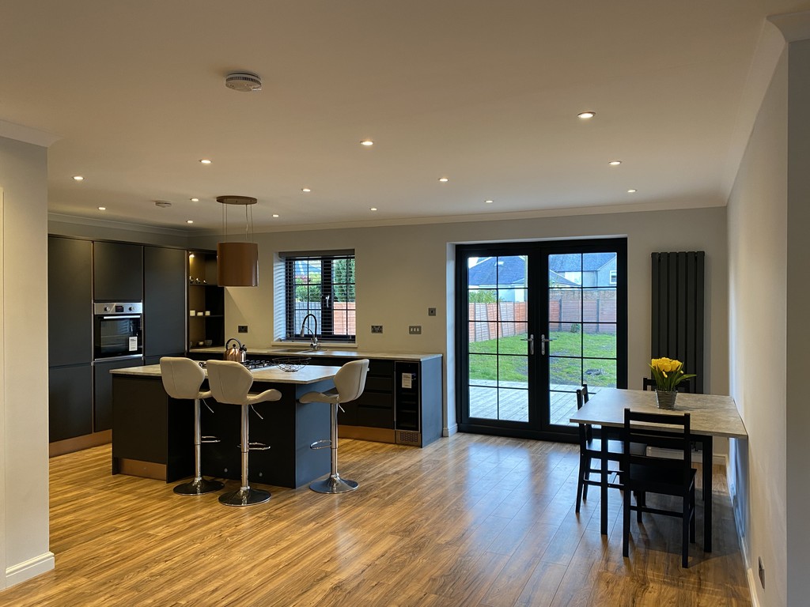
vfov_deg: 53.1
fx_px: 608
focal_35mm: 26
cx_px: 405
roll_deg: -0.2
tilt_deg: +0.6
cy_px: 304
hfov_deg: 67.3
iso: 80
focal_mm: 4.25
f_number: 1.8
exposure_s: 1/60
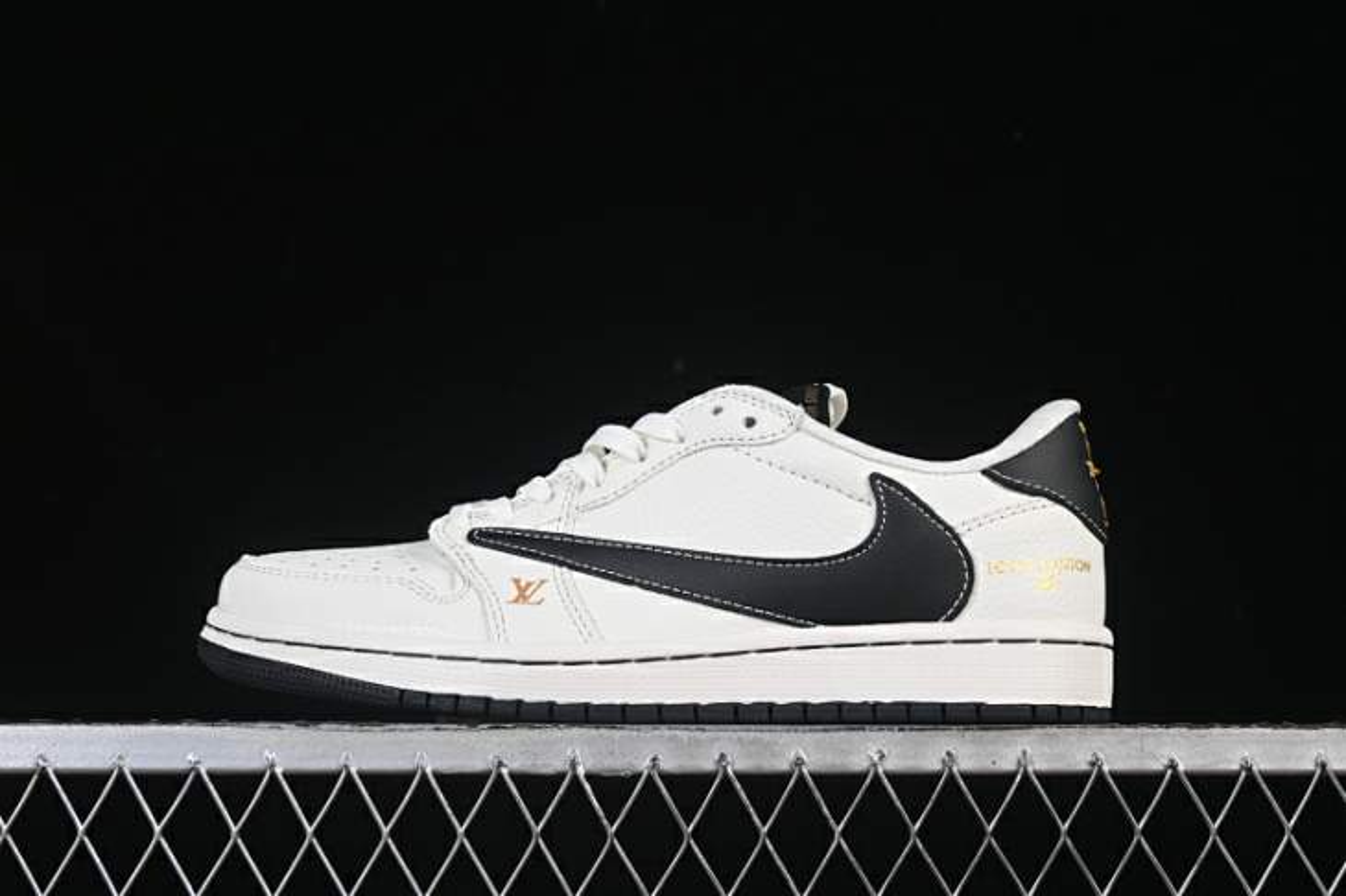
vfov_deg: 18.2
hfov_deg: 27.0
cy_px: 448
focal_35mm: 75
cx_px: 673
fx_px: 2803
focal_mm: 50
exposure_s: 1/80
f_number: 8
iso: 160
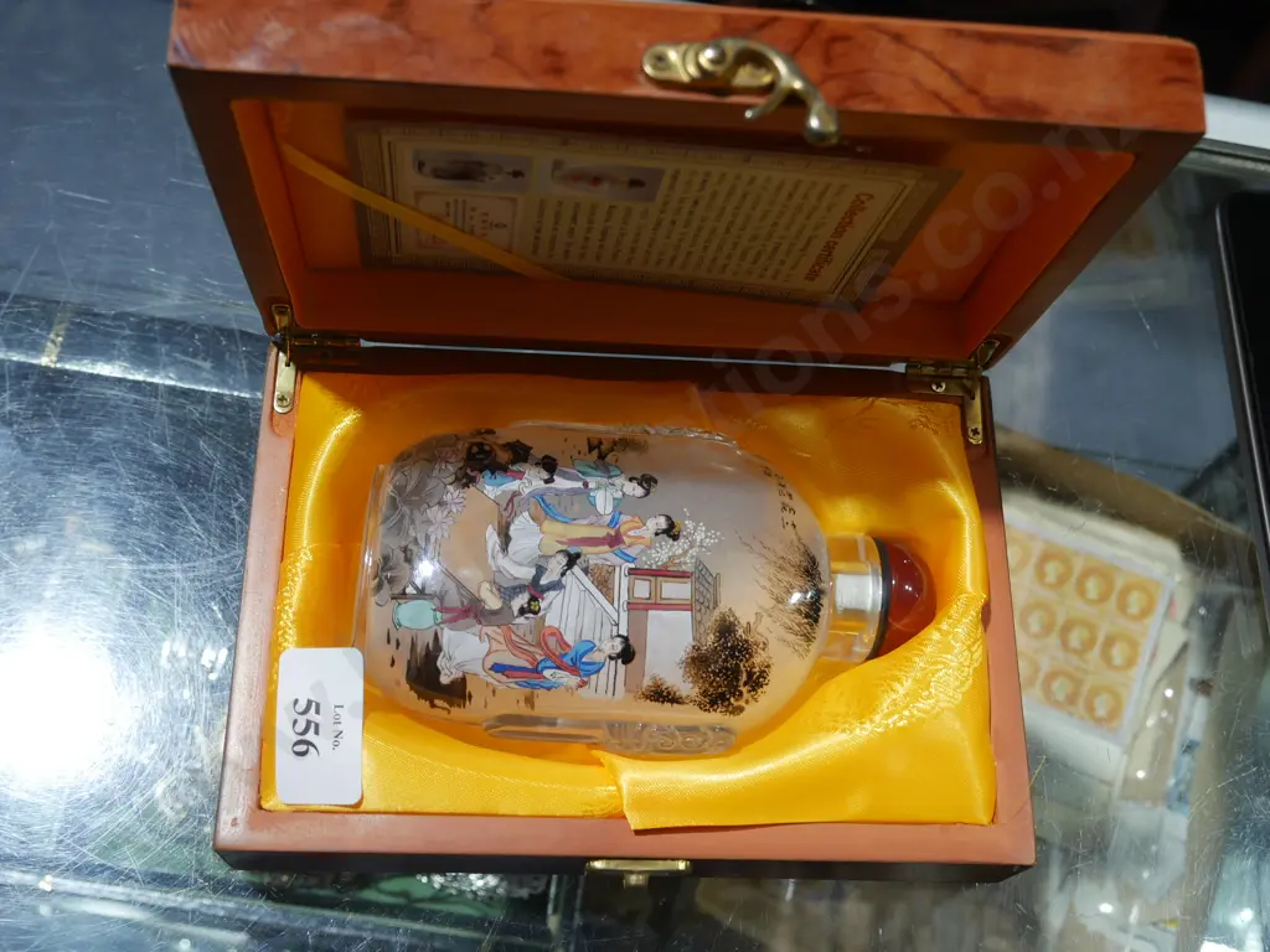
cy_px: 476
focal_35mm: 40
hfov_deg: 46.8
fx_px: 1468
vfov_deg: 36.0
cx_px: 635
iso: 320
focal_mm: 20
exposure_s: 1/60
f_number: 4.5
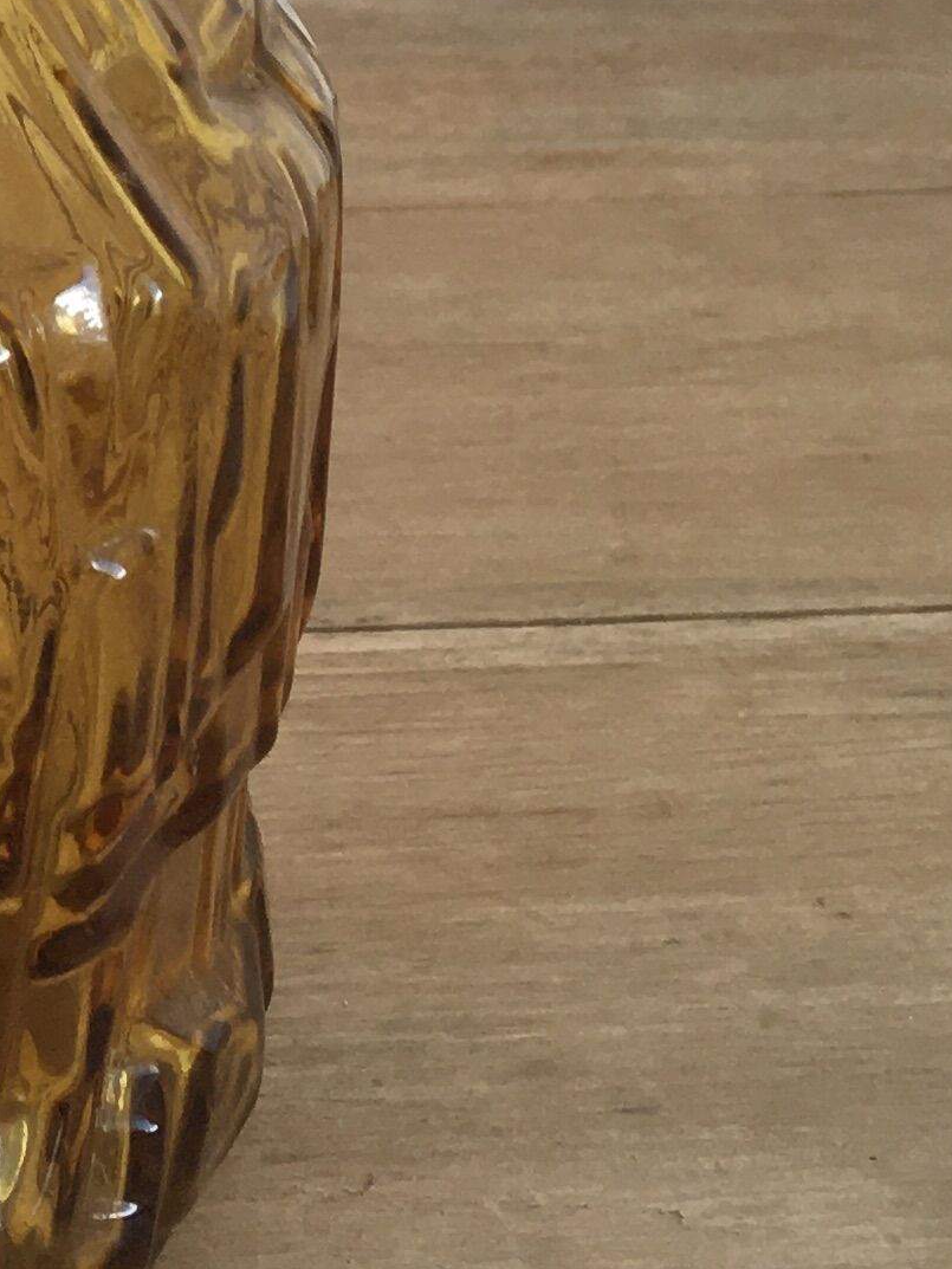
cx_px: -466
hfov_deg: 12.9
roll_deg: -0.4
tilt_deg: -16.7
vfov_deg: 17.1
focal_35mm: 109
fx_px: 3996
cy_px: -319
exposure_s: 1/100
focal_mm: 4.15
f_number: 2.2
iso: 40
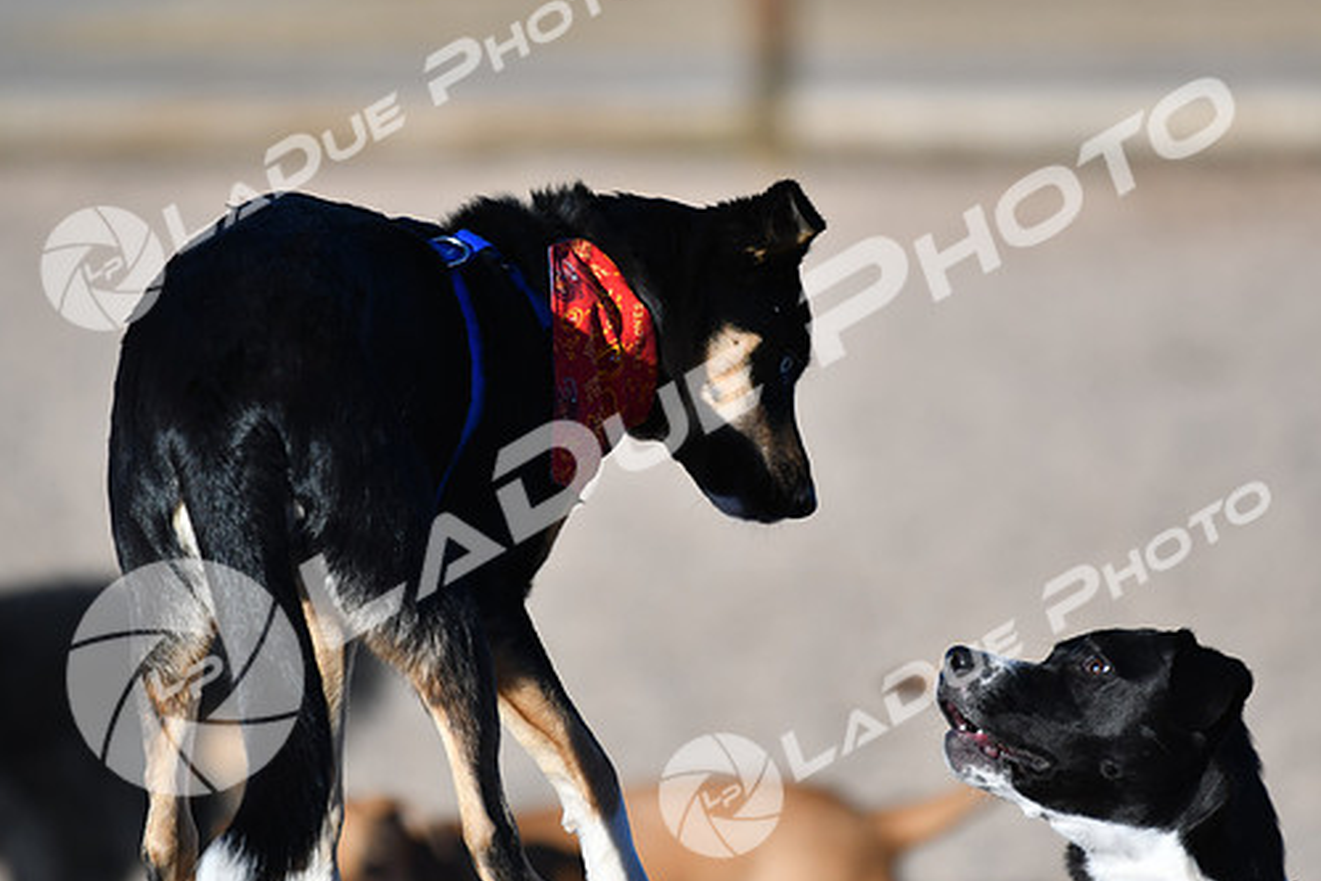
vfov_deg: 3.9
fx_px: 12809
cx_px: 654
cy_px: 406
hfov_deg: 5.9
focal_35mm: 349
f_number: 2.8
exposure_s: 1/4000
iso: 180
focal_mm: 200
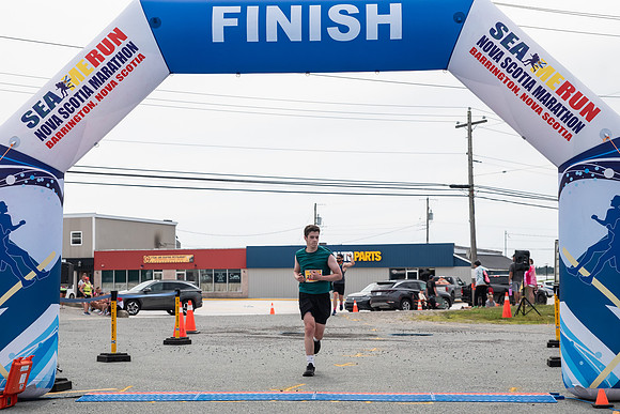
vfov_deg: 20.0
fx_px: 1172
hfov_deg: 29.6
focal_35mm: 68
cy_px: 233
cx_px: 301
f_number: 4
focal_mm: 56
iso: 800
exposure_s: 1/4000
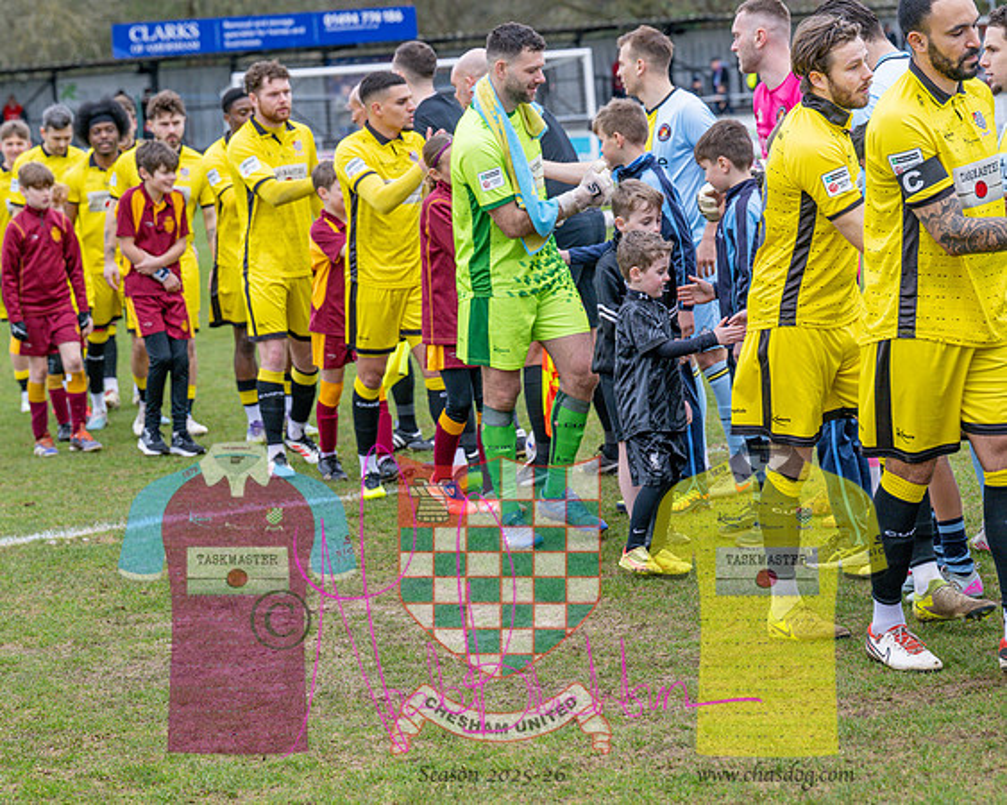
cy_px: 402
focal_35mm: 111
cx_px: 488
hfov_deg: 17.2
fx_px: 3322
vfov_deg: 13.8
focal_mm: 99
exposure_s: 1/500
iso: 400
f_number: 5
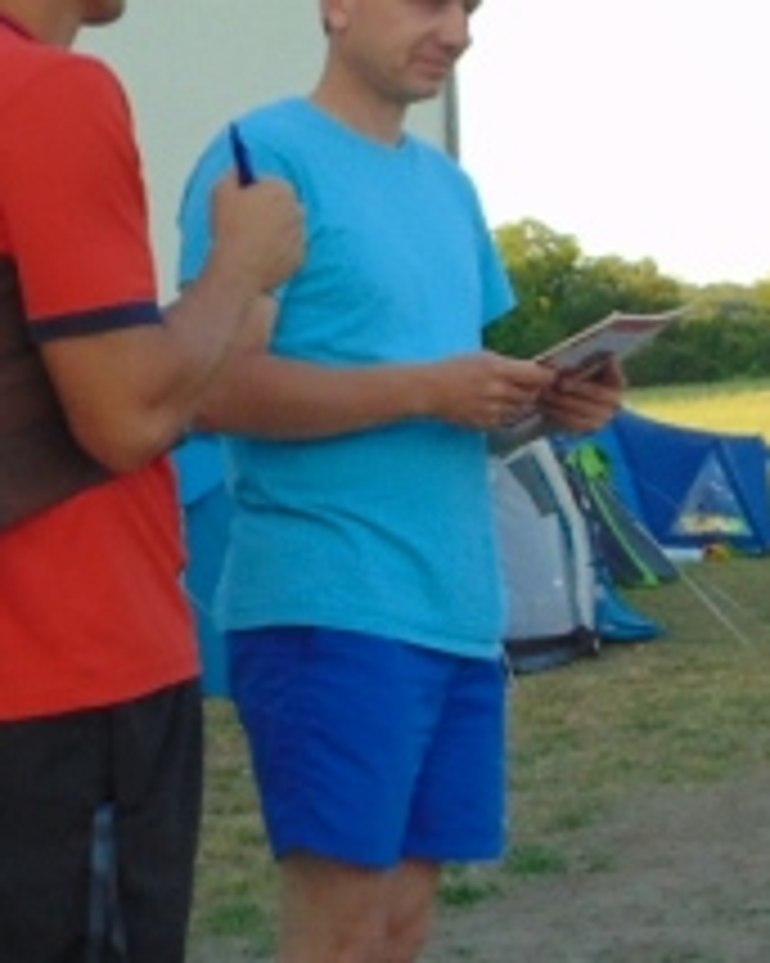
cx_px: 99
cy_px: 504
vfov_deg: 16.4
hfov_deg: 13.1
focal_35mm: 117
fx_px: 3335
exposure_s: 1/200
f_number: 3
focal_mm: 4.5
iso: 80
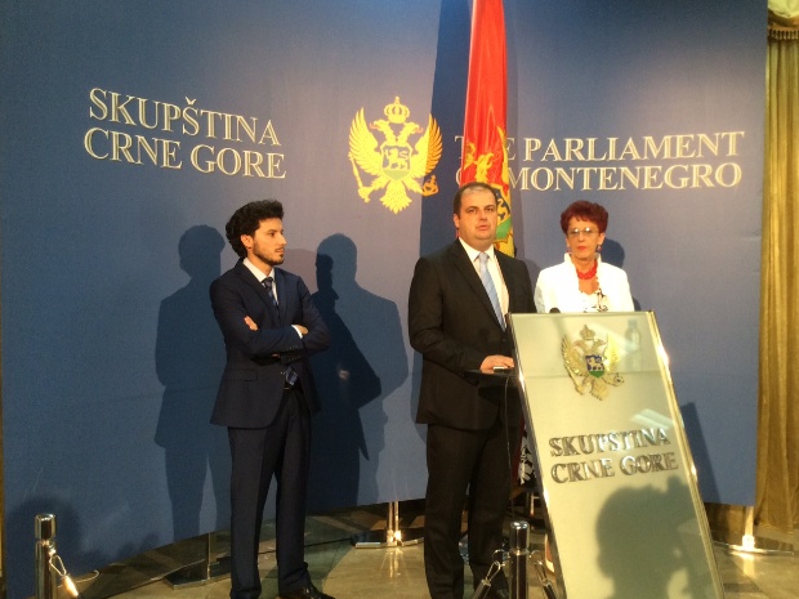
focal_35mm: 34
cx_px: 393
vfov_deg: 41.8
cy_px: 303
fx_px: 785
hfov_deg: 54.0
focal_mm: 3.3
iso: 100
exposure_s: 1/25
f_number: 2.4
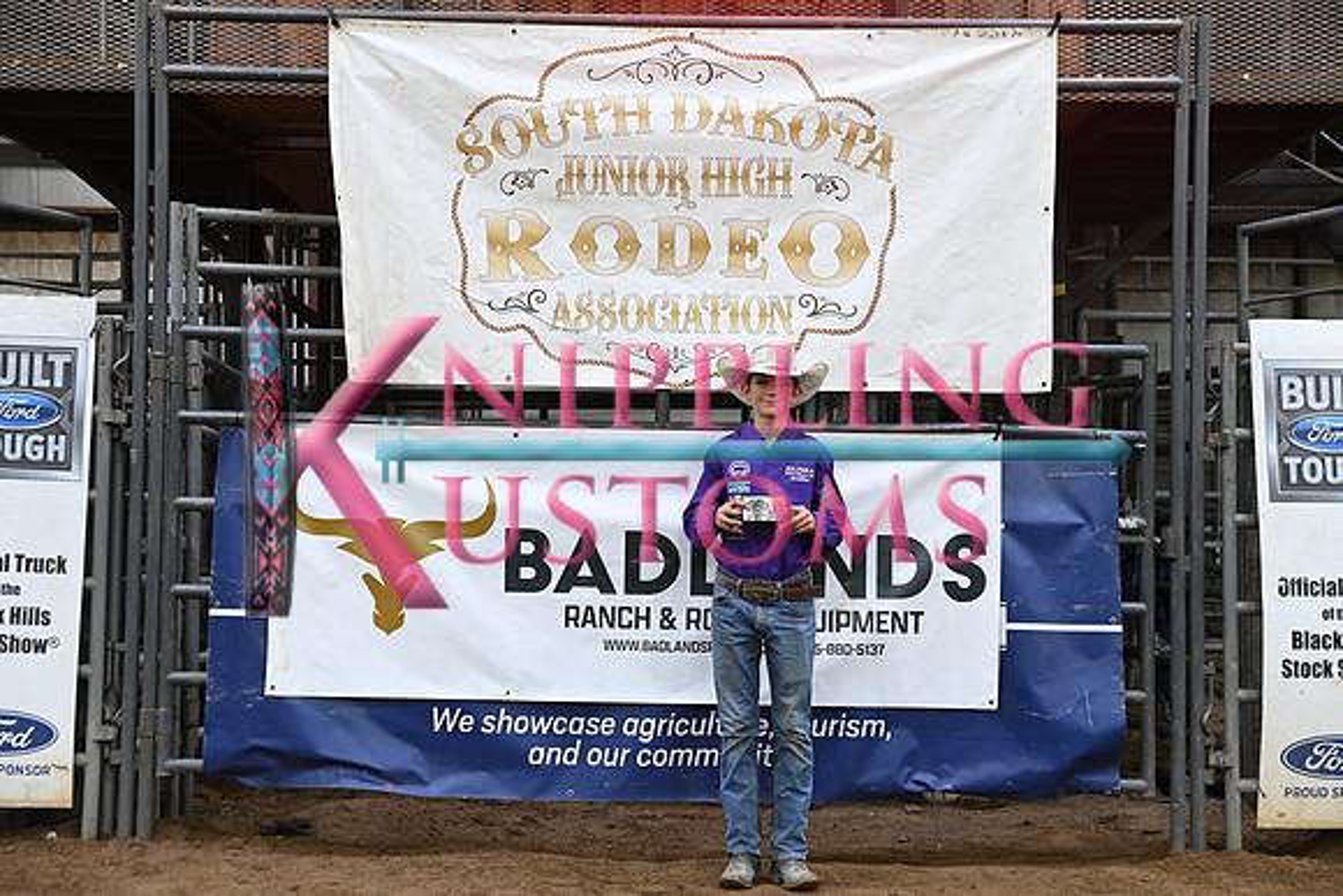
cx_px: 672
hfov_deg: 34.5
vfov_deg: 23.4
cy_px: 448
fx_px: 2164
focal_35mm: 58
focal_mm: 58
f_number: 4.5
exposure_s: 1/250
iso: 4000
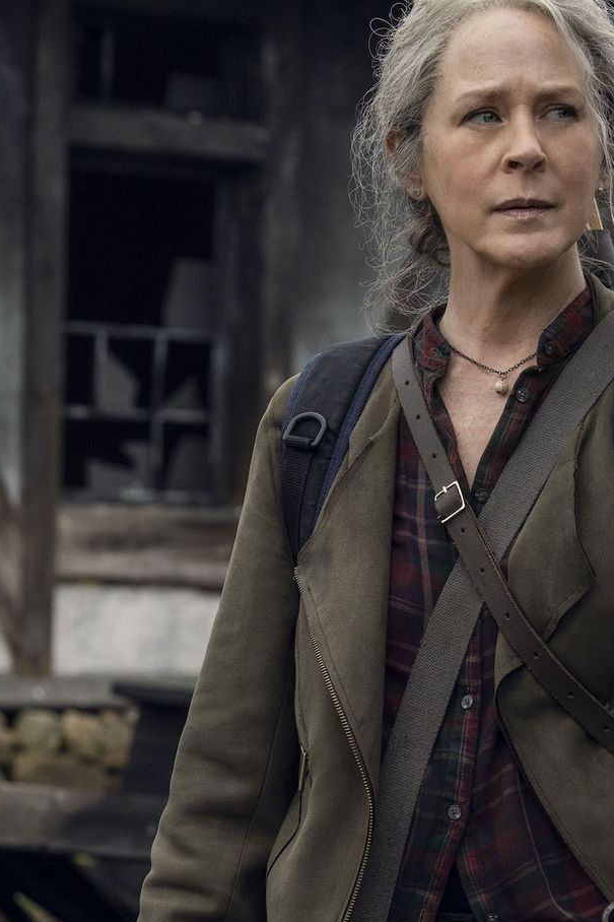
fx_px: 3787
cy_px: 747
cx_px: 509
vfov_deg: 13.8
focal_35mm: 148
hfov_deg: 9.2
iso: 400
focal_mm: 70
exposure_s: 1/800
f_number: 5.6
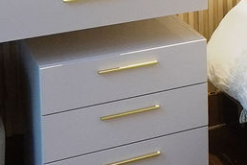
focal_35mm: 119
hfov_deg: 13.1
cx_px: 589
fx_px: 816
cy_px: -174
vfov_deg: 10.5
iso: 640
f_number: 6.3
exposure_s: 1/10
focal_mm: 10
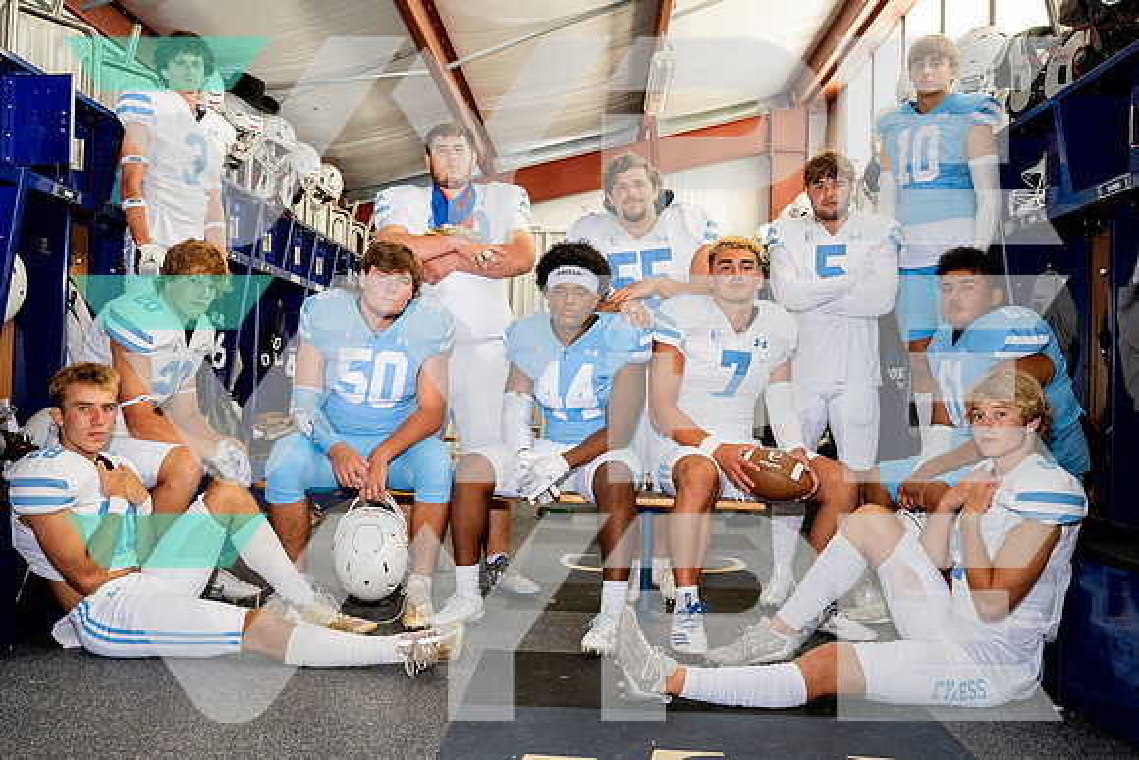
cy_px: 378
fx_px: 1096
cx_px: 564
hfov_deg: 54.9
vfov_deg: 38.3
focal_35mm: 35
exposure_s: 1/250
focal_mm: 31
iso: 2000
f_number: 8
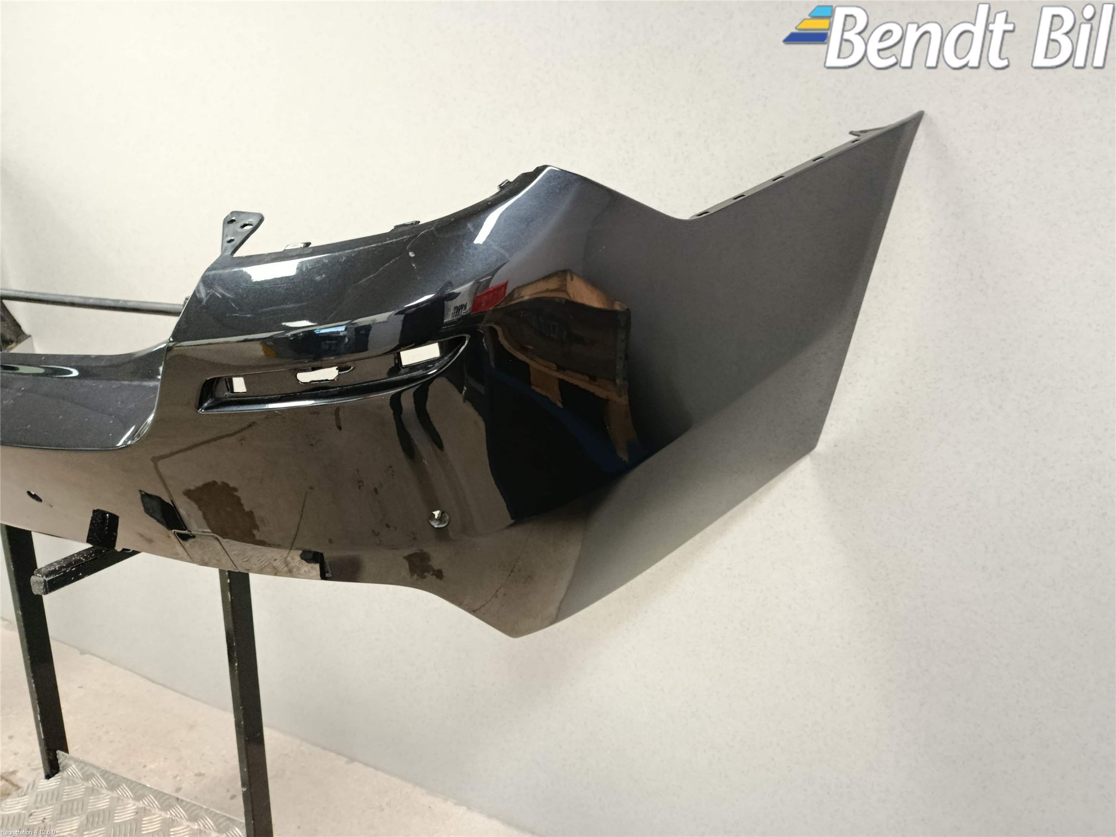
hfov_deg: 71.6
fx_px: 774
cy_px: 418
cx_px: 558
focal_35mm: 24
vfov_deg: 56.8
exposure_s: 1/25
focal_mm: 5.24
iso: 3306
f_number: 1.7
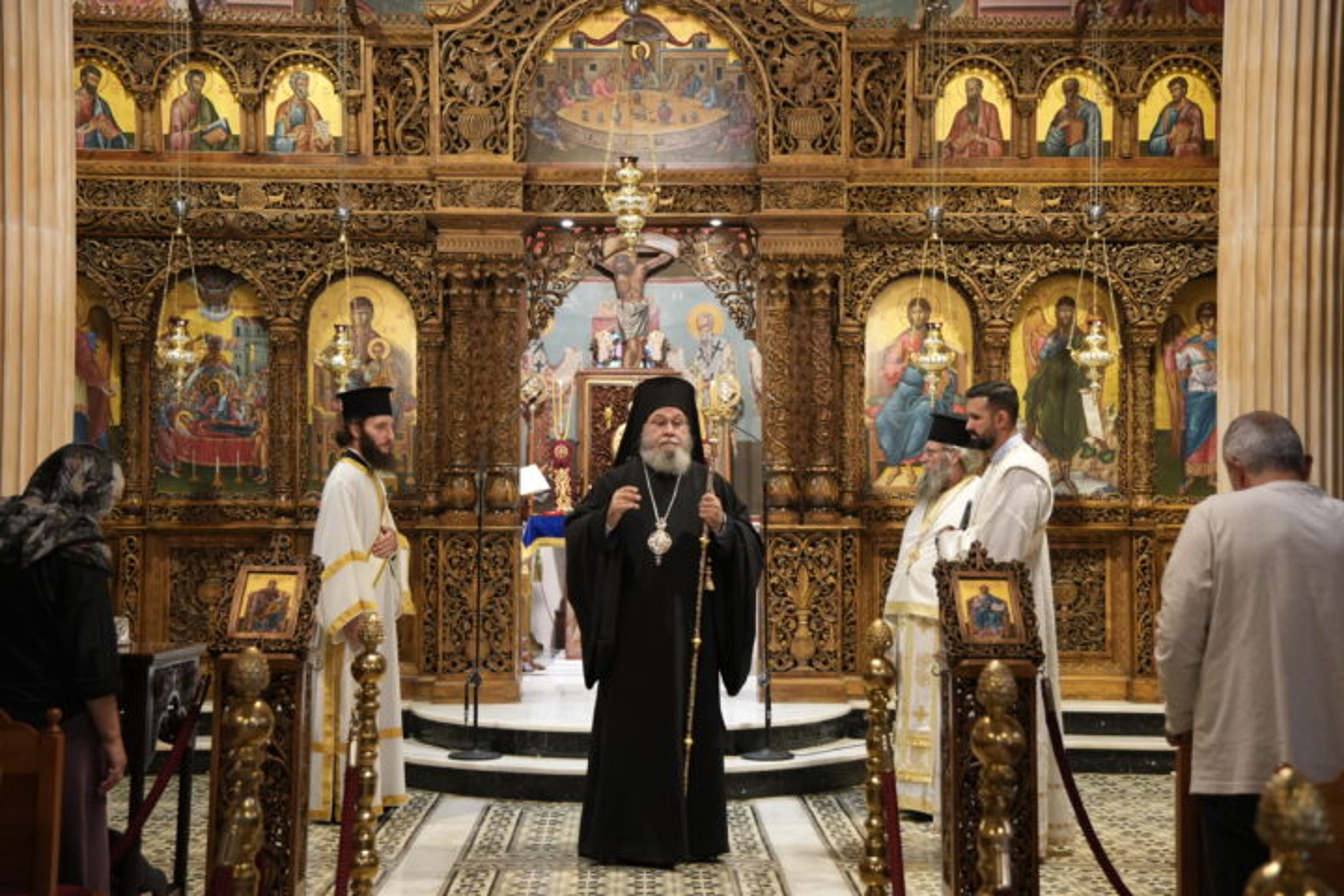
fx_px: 1941
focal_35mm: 52
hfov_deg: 38.2
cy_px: 448
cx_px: 672
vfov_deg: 26.0
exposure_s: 1/125
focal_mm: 35
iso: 1600
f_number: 2.8
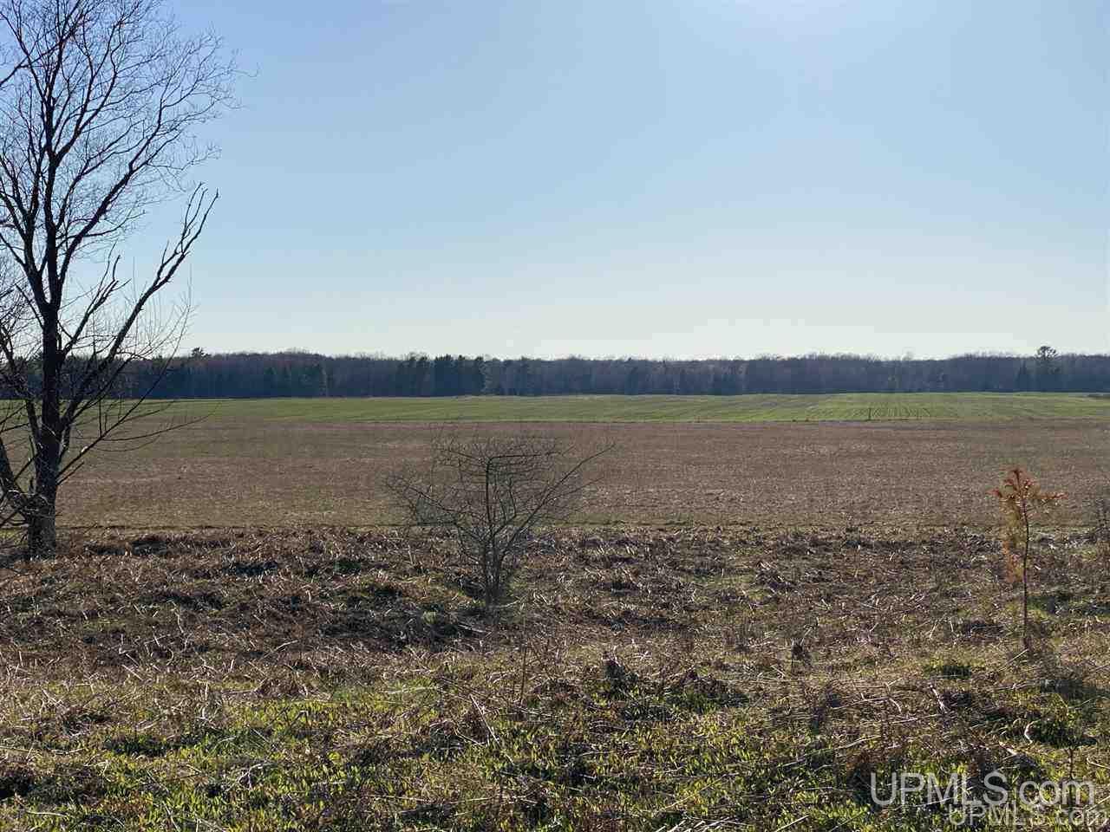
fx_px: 1667
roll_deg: -0.4
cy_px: 416
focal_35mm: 52
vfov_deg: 28.0
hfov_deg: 36.8
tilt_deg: -0.5
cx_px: 555
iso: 20
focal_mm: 6
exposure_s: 1/3984
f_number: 2
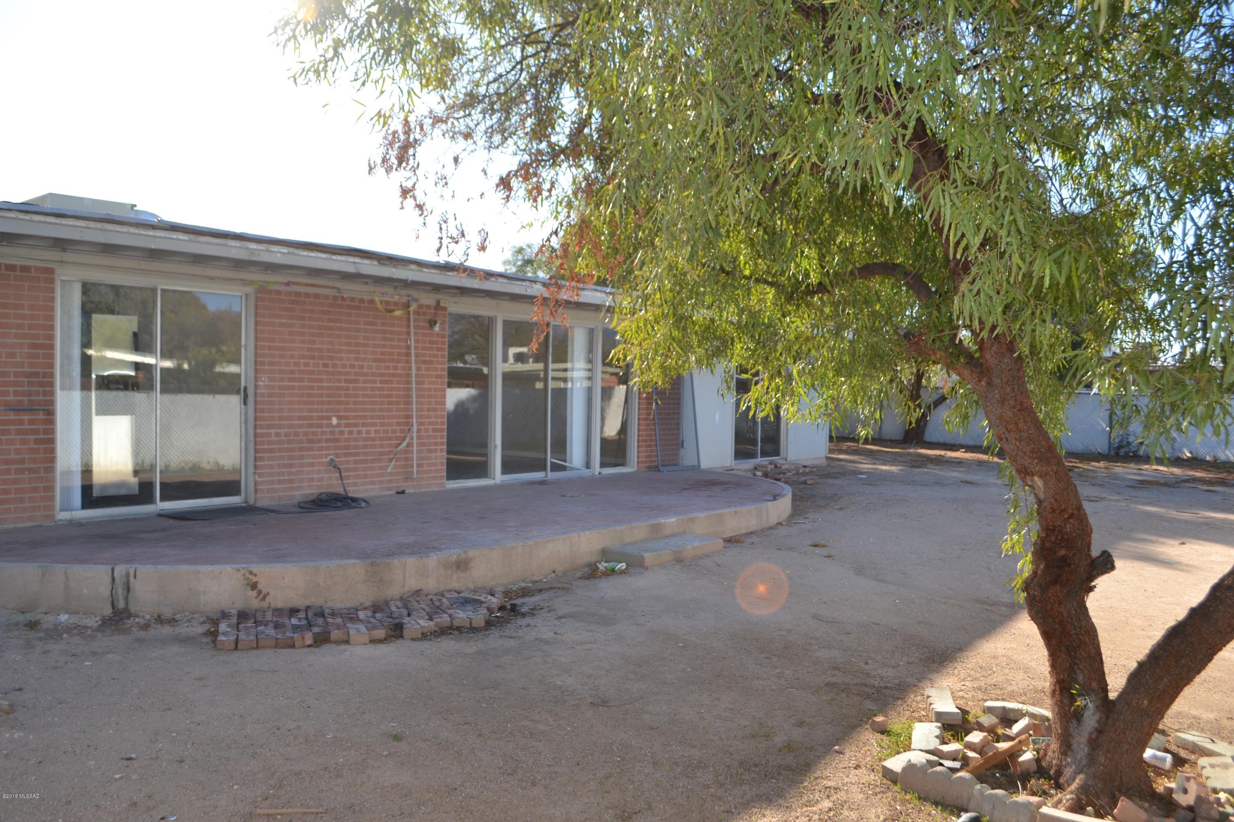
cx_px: 617
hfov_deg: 67.4
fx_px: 925
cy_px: 411
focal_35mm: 27
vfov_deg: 47.9
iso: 100
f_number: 5.6
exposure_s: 1/200
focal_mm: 18
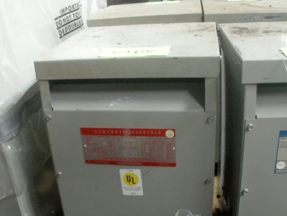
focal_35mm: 57
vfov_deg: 25.6
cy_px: 130
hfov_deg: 33.8
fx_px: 473
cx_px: 129
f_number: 3.1
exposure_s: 1/8
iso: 624
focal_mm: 10.1
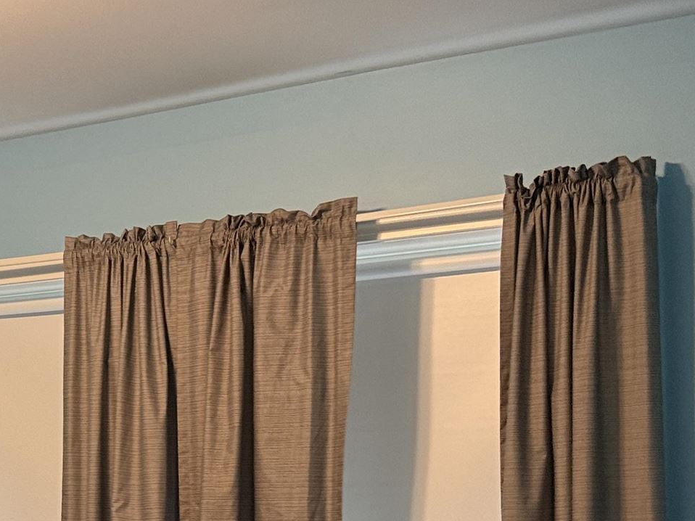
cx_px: -71
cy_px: 545
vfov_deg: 18.5
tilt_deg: +0.0
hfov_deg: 23.7
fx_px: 1546
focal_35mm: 77
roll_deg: -1.2
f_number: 1.78
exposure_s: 1/60
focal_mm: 6.76
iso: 320
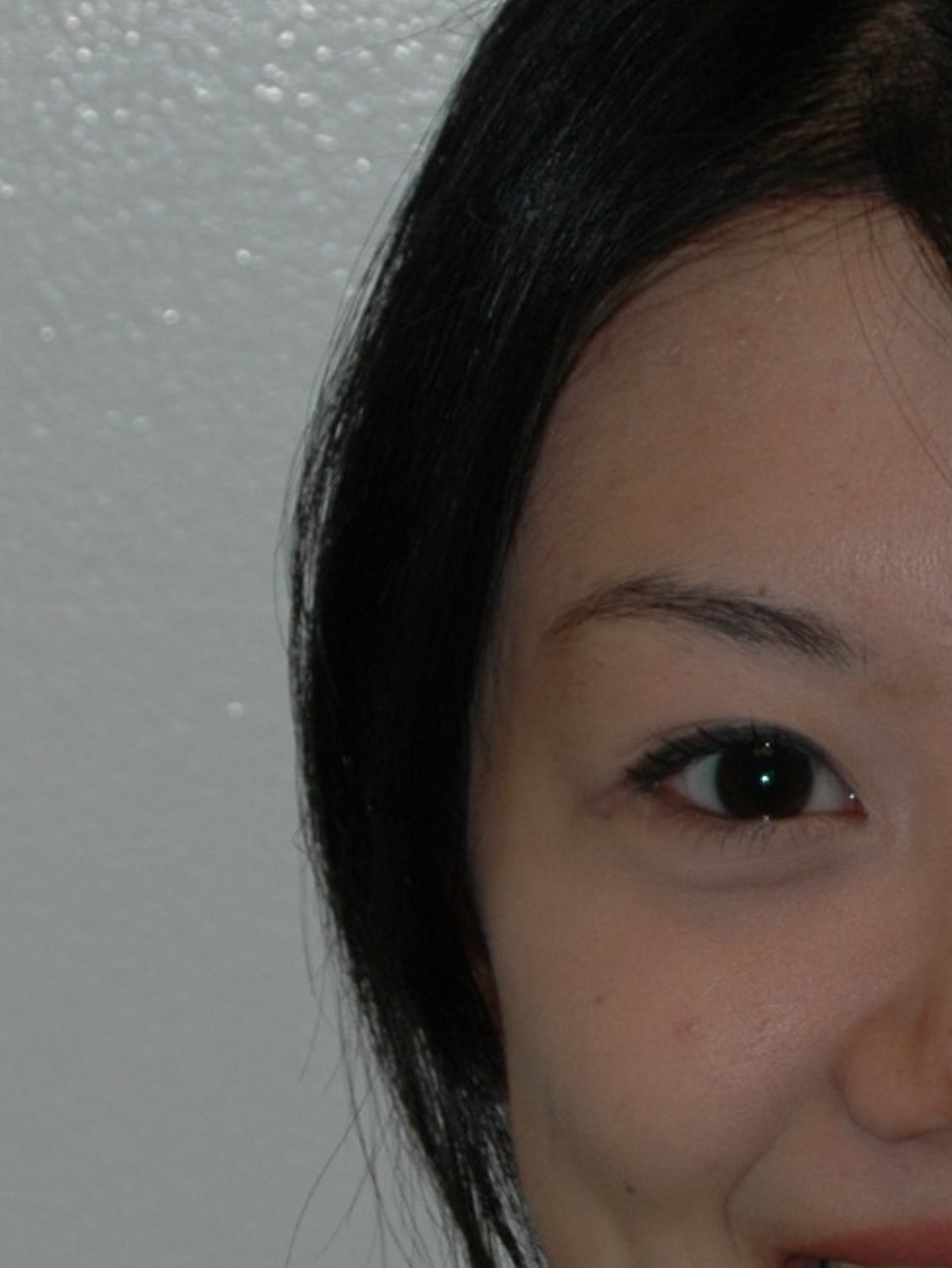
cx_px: 1023
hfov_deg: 7.4
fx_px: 7300
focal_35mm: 199
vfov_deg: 9.9
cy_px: 1080
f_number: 5.6
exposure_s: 1/60
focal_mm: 55
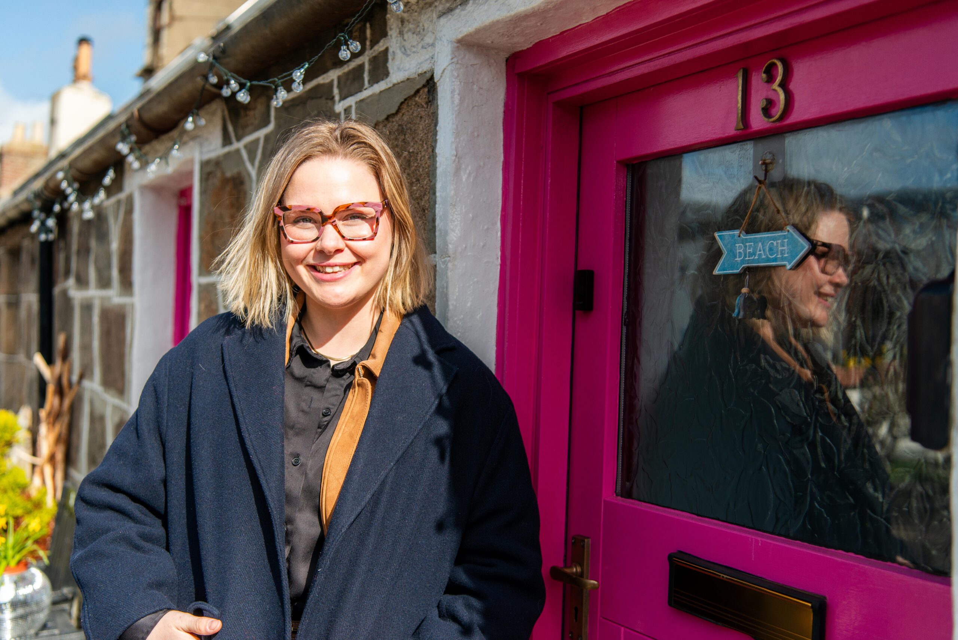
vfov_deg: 29.9
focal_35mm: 45
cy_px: 320
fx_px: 1198
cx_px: 479
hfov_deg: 43.6
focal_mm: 45
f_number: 3.5
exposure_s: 1/3200
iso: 250
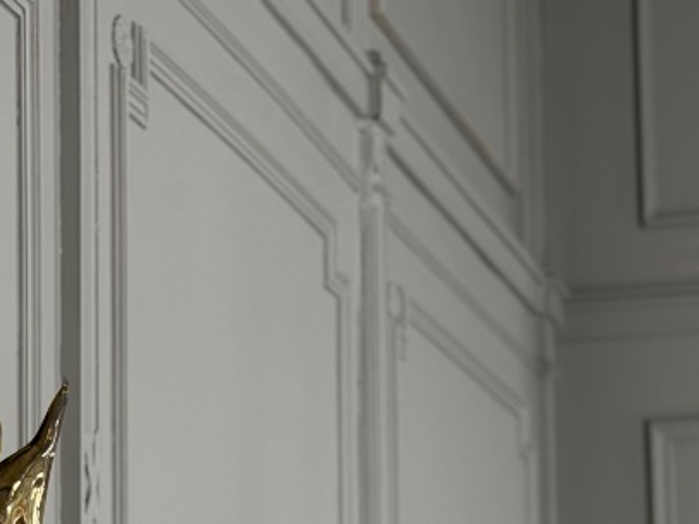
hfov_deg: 13.9
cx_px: 479
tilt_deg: +4.2
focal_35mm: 142
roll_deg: +1.7
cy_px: 734
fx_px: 2866
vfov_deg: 10.2
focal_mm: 6.76
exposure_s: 1/50
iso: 125
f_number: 1.78
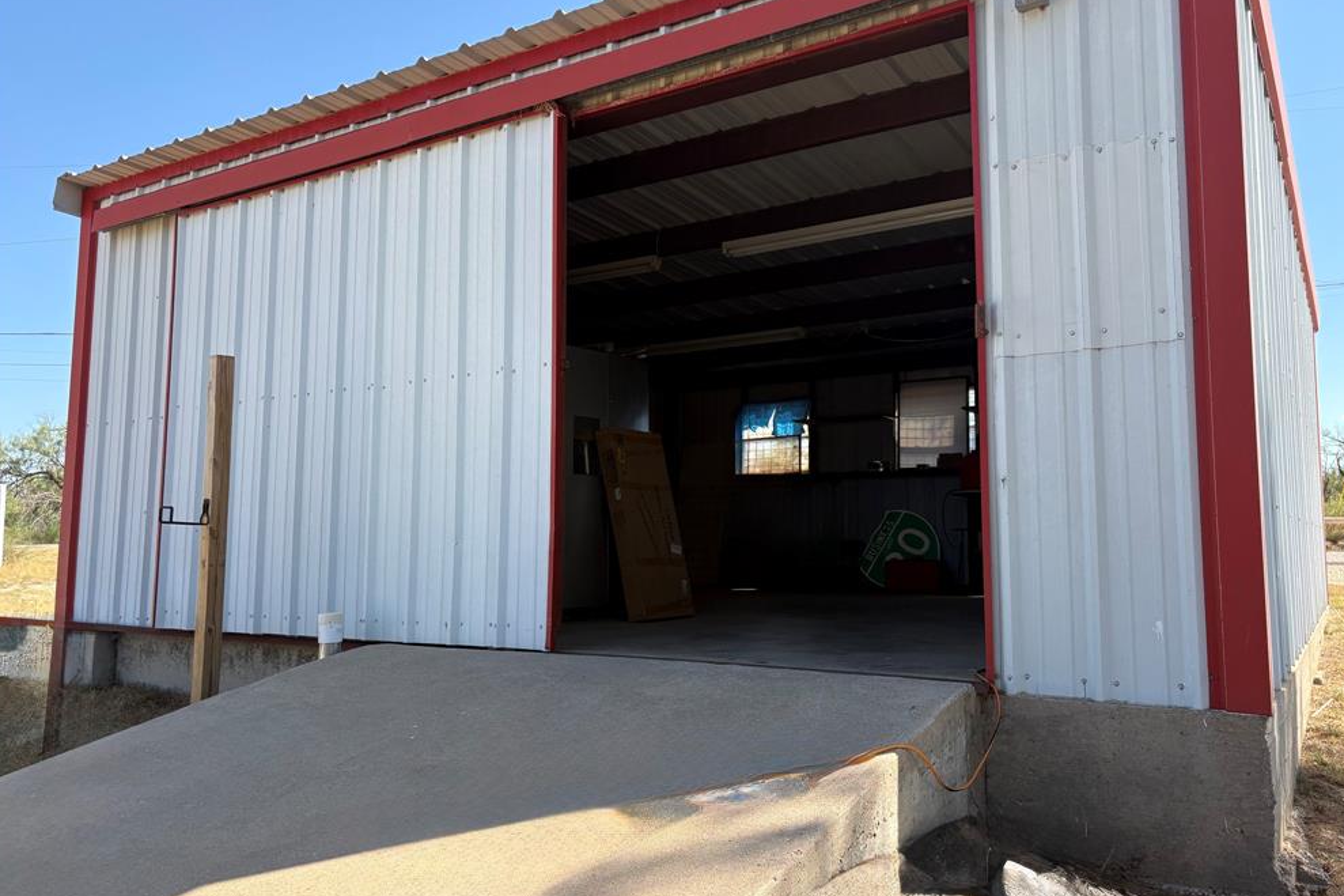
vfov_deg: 46.4
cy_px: 426
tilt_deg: +5.1
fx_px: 1045
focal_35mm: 28
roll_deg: -2.1
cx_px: 685
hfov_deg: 65.5
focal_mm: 5.96
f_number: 1.6
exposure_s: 1/1364
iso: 50
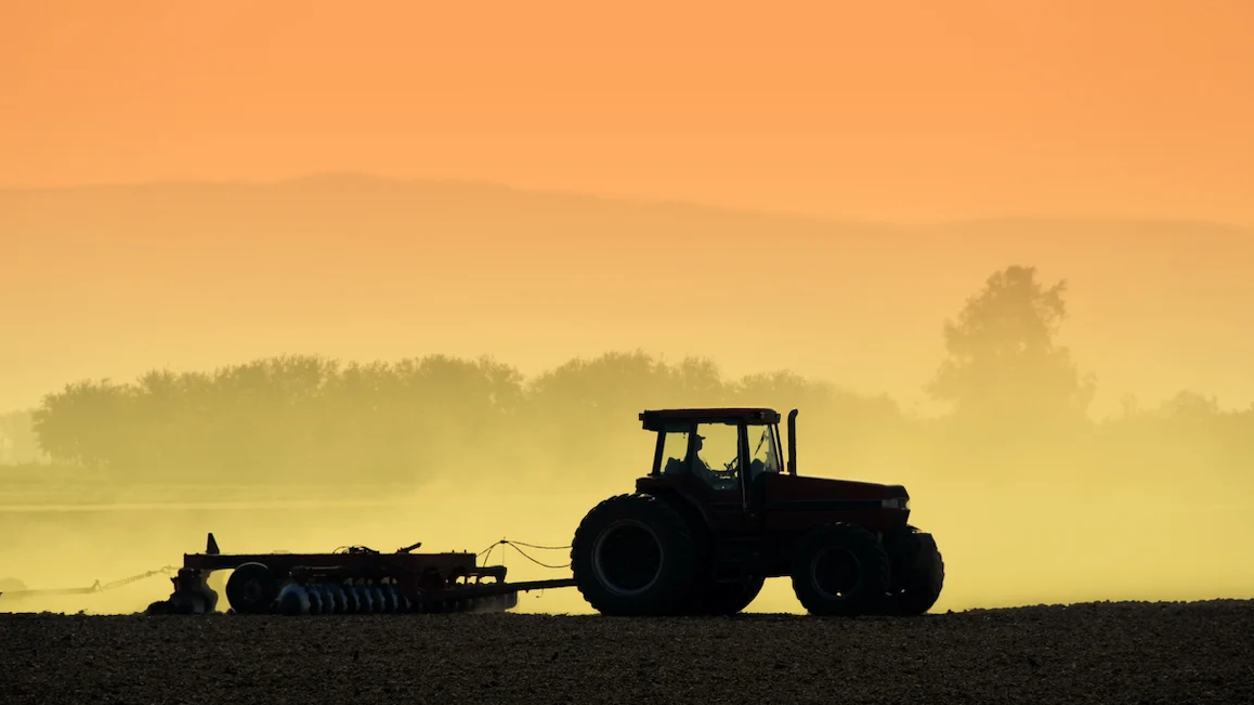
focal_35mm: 326
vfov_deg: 3.7
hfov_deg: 6.6
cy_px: 419
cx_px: 633
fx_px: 10838
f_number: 8
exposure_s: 1/400
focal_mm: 200
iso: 100
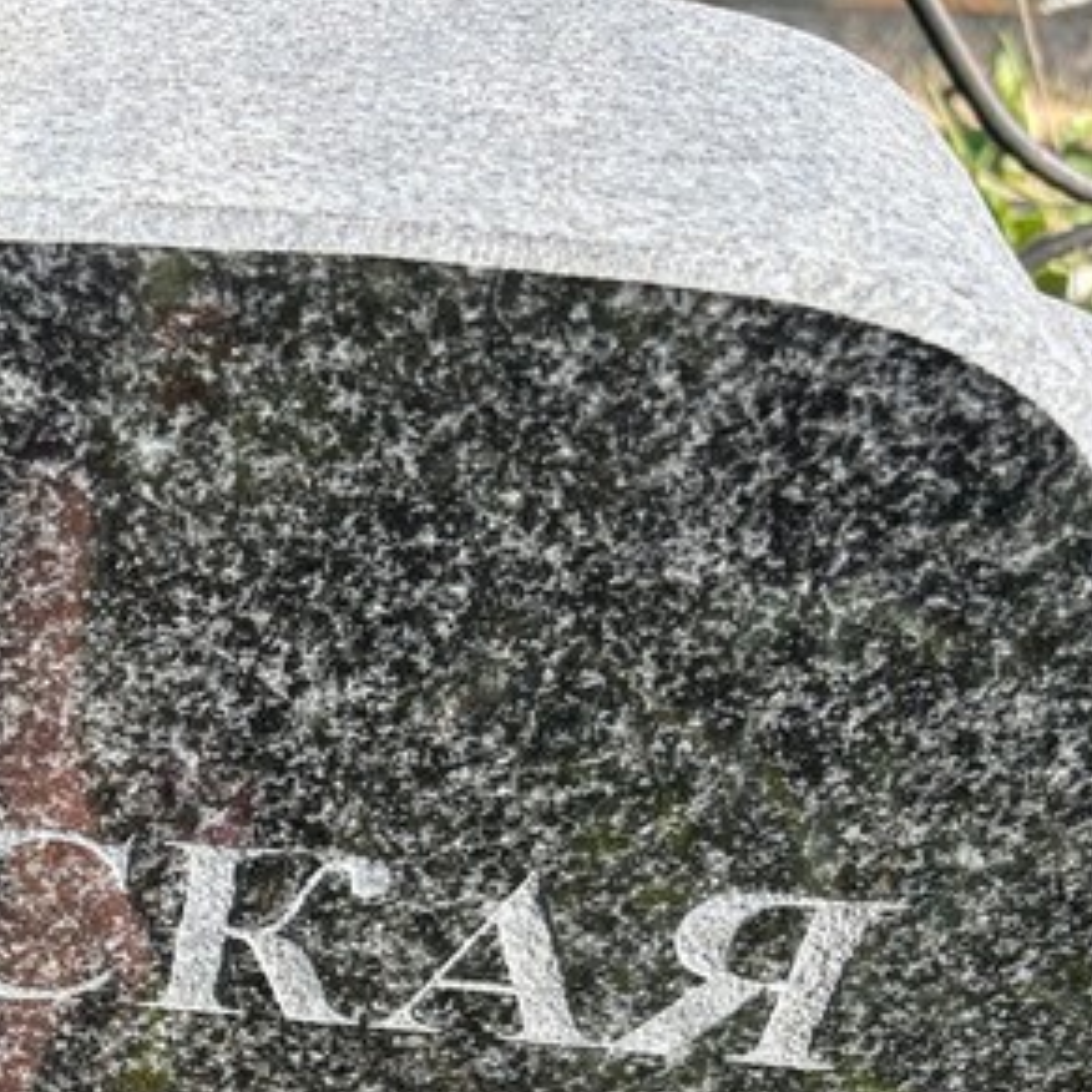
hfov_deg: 24.5
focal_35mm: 63
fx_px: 2248
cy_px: 1055
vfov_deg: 26.1
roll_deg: +0.4
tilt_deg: -44.8
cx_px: -243
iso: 50
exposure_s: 1/641
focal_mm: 5.96
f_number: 1.6
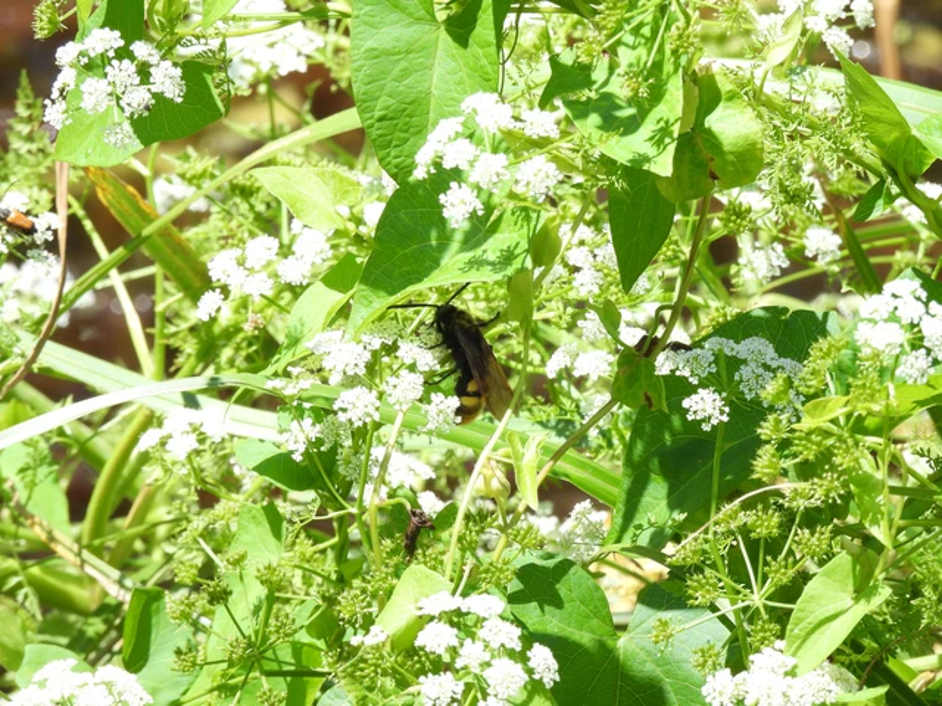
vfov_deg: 3.0
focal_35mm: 500
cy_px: 353
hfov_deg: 4.0
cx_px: 471
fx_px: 13606
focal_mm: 89.2
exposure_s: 1/160
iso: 100
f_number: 6.3
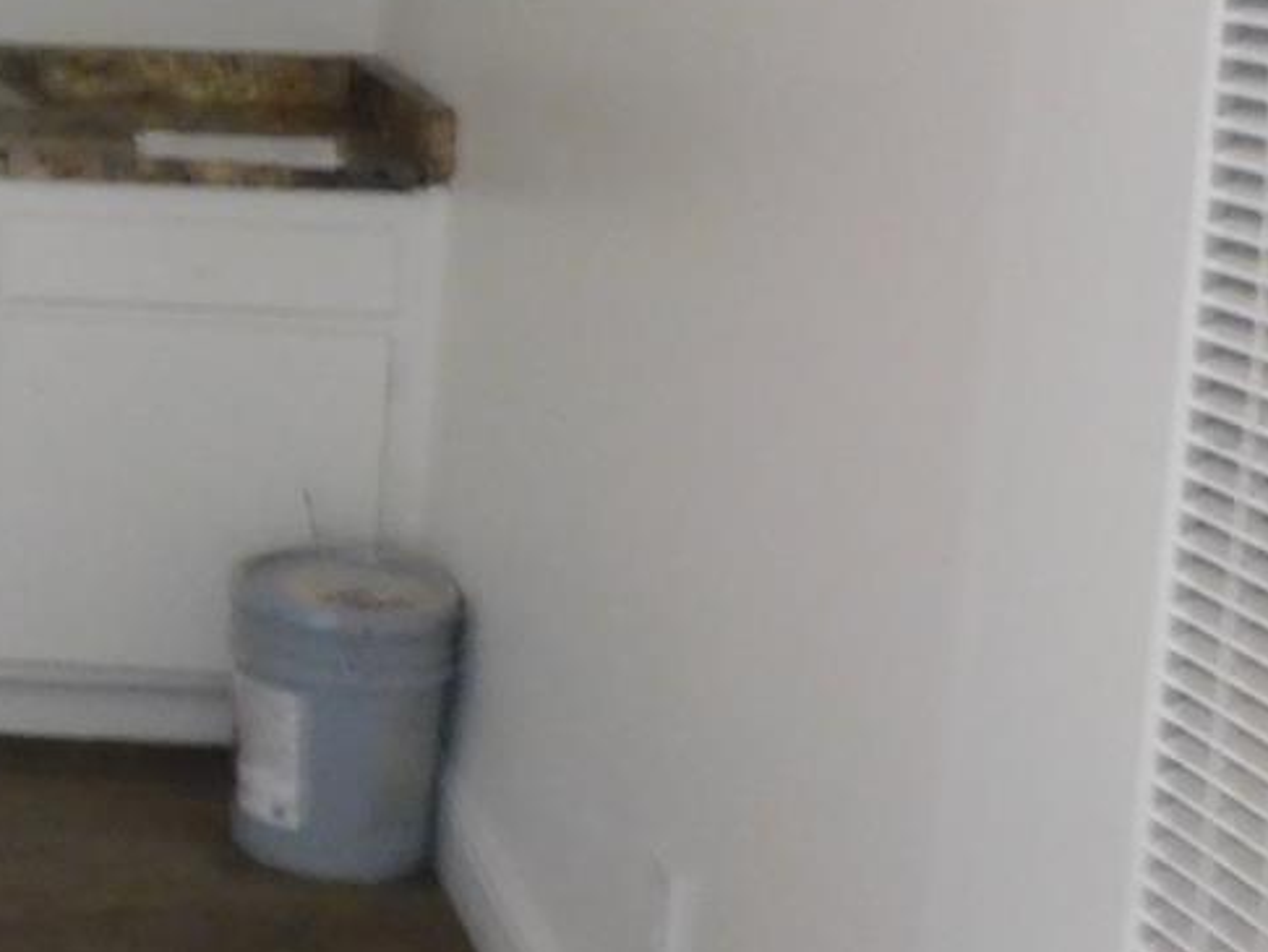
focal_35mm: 74
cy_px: 14
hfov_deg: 23.2
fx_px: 2712
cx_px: -399
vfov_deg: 19.4
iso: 400
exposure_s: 1/20
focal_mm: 4.3
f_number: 3.3
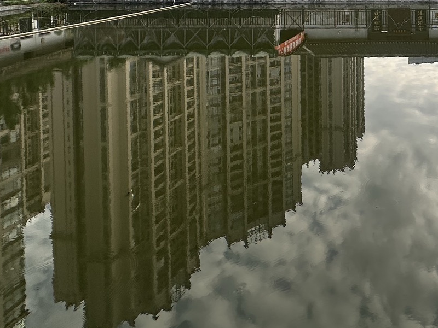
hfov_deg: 45.8
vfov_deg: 34.8
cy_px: -36
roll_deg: +0.2
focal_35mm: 35
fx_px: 443
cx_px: 420
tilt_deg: -1.4
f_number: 2.2
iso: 40
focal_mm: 2.22
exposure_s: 1/550
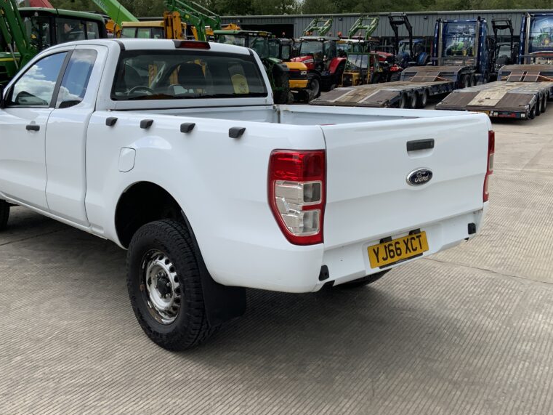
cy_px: 180
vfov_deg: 36.8
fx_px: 623
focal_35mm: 39
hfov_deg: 47.8
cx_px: 263
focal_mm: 3
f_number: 1.8
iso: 16
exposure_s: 1/829
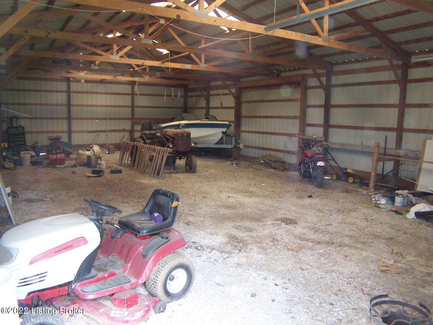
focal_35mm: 38
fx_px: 475
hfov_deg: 49.0
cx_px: 216
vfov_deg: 37.7
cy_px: 162
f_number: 2.8
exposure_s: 1/30
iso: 140
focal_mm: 6.3
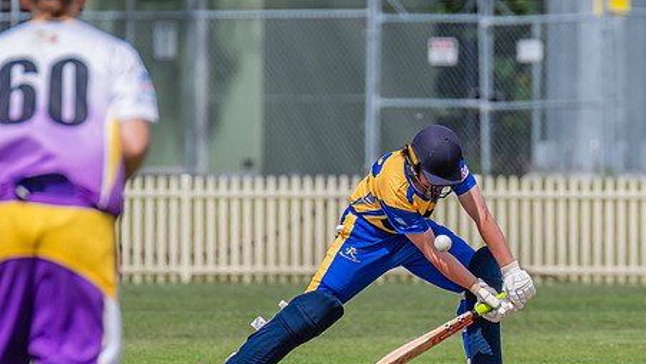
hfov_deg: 2.6
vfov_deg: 1.5
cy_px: 241
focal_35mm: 835
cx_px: 381
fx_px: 14307
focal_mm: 600
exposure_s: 1/2500
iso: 800
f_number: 8
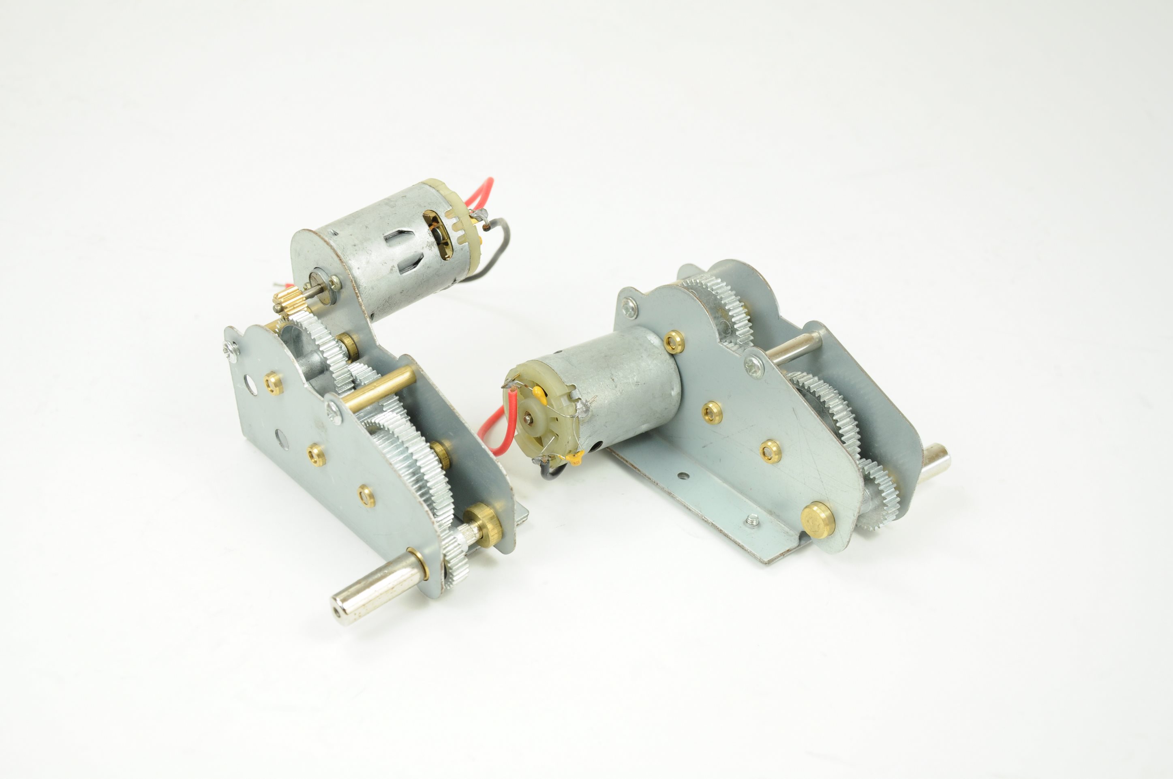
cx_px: 586
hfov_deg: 37.9
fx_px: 1708
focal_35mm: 52
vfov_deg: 25.7
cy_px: 390
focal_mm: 35
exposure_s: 1/80
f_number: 7.1
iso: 400
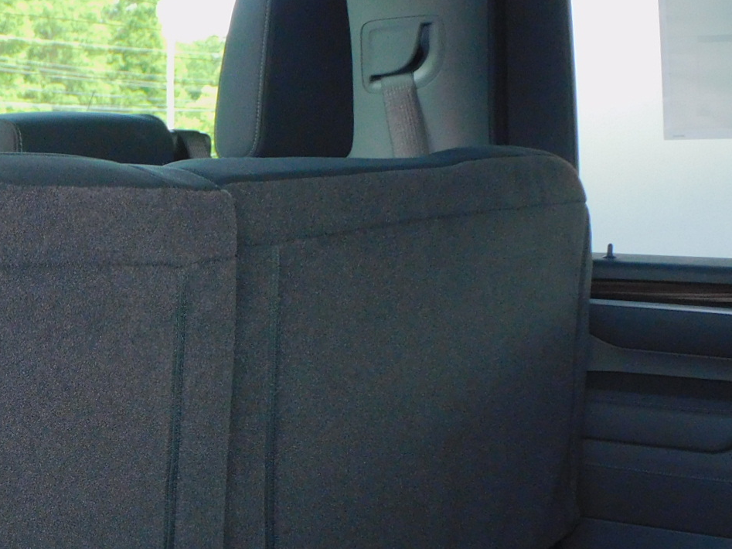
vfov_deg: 20.2
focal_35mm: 72
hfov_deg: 26.0
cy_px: 452
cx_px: 41
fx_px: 1522
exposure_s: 1/30
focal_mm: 5.4
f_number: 3.5
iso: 200
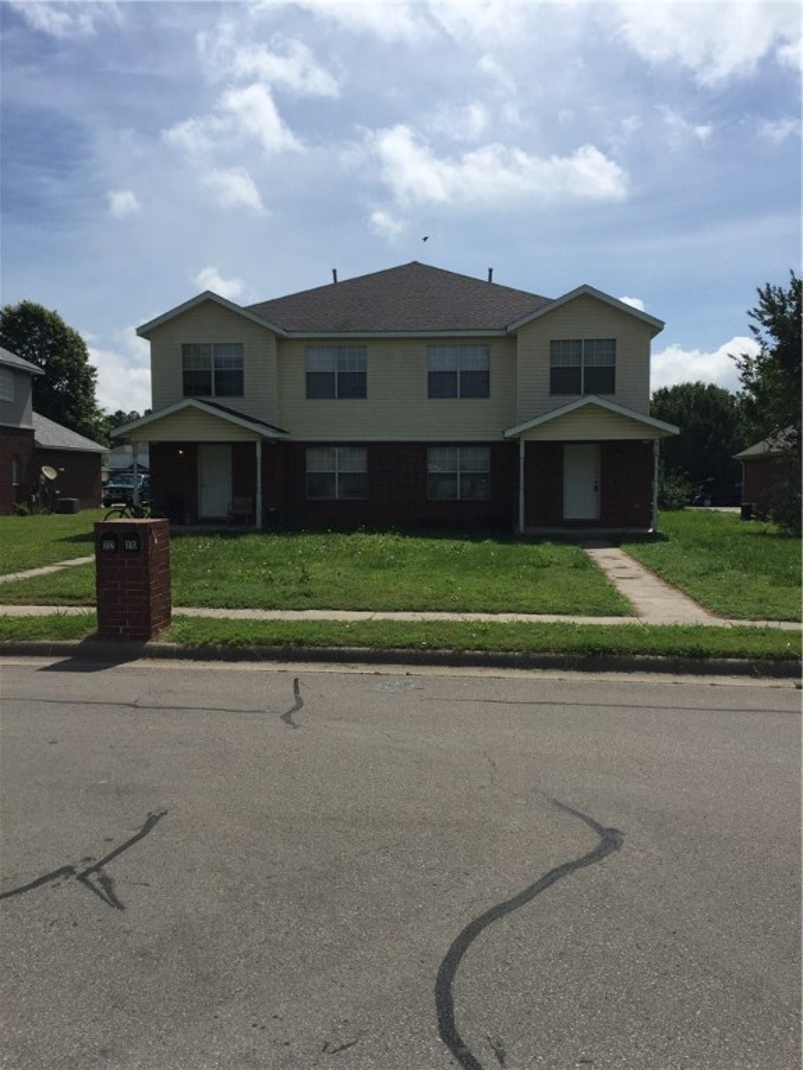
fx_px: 897
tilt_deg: -2.5
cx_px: 402
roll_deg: +1.2
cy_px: 535
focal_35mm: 29
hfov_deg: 48.2
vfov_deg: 61.7
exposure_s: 1/4950
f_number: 2.2
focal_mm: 4.15
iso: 32
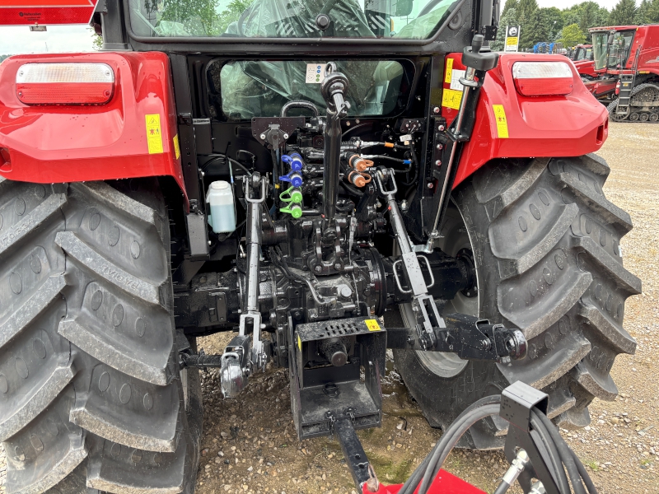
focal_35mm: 26
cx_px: 330
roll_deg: +1.8
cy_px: 247
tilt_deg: -21.3
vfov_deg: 53.1
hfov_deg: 67.3
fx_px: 495
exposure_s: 1/163
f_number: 1.6
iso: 64
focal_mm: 5.96
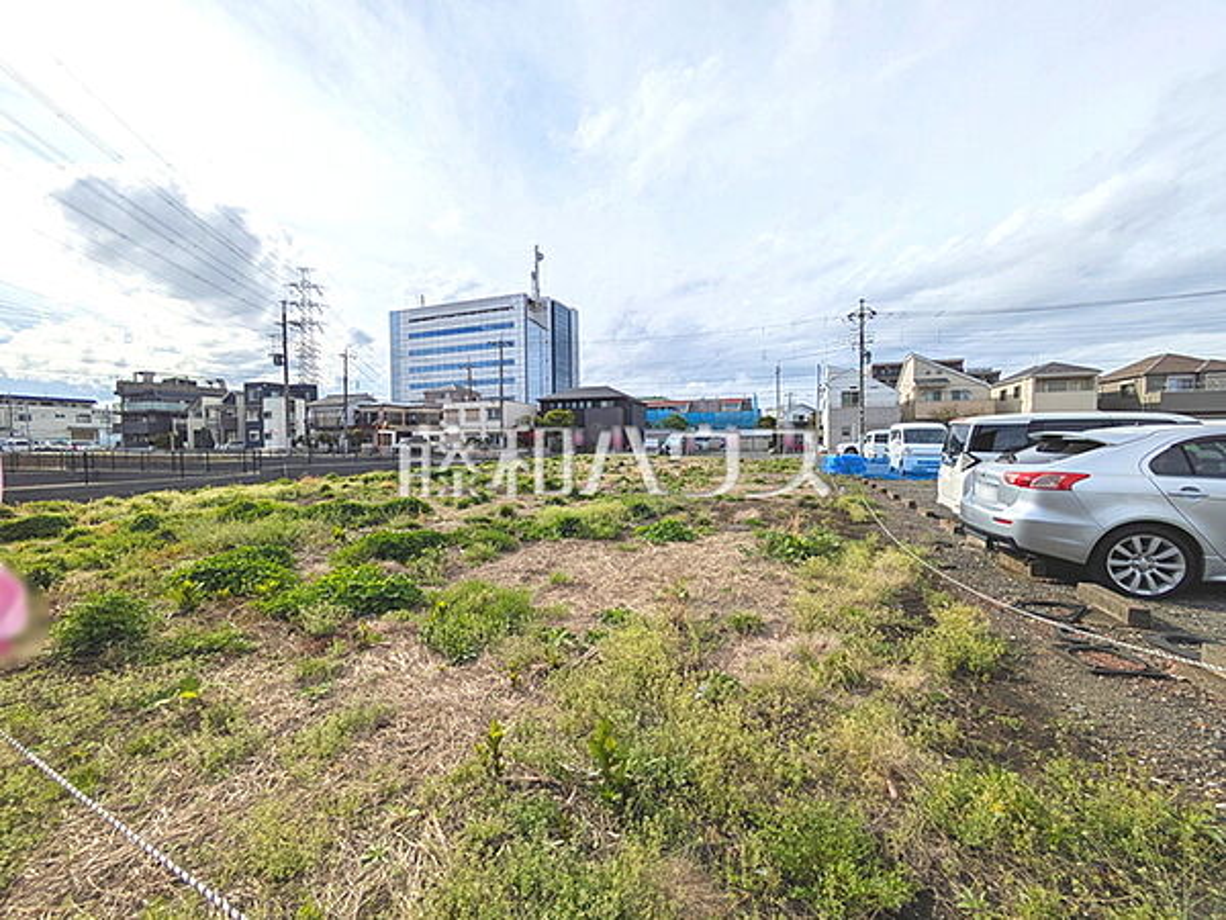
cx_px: 613
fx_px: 496
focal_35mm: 14
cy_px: 460
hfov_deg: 102.1
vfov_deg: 85.7
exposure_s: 1/6410
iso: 49
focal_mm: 1.83
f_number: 2.2
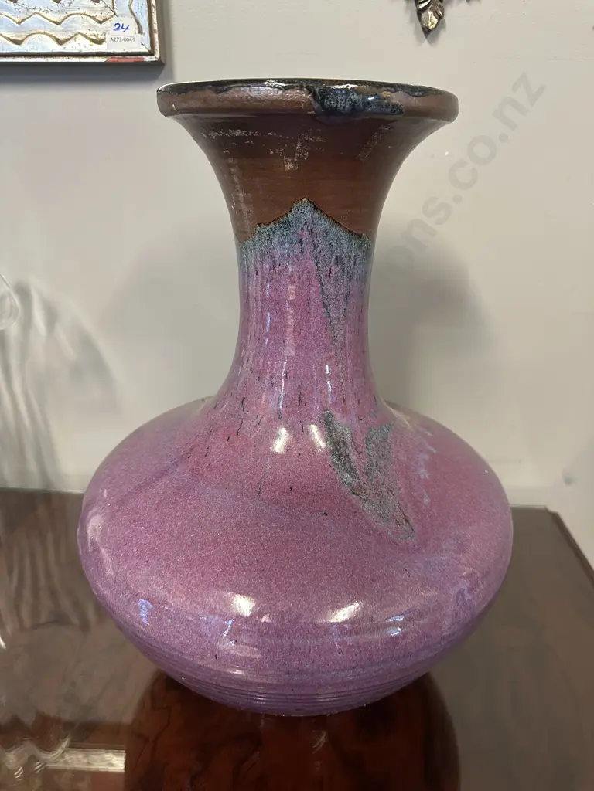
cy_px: 396
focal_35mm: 24
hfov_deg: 56.8
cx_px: 297
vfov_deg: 71.6
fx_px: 549
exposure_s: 1/50
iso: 320
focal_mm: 6.86
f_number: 1.78
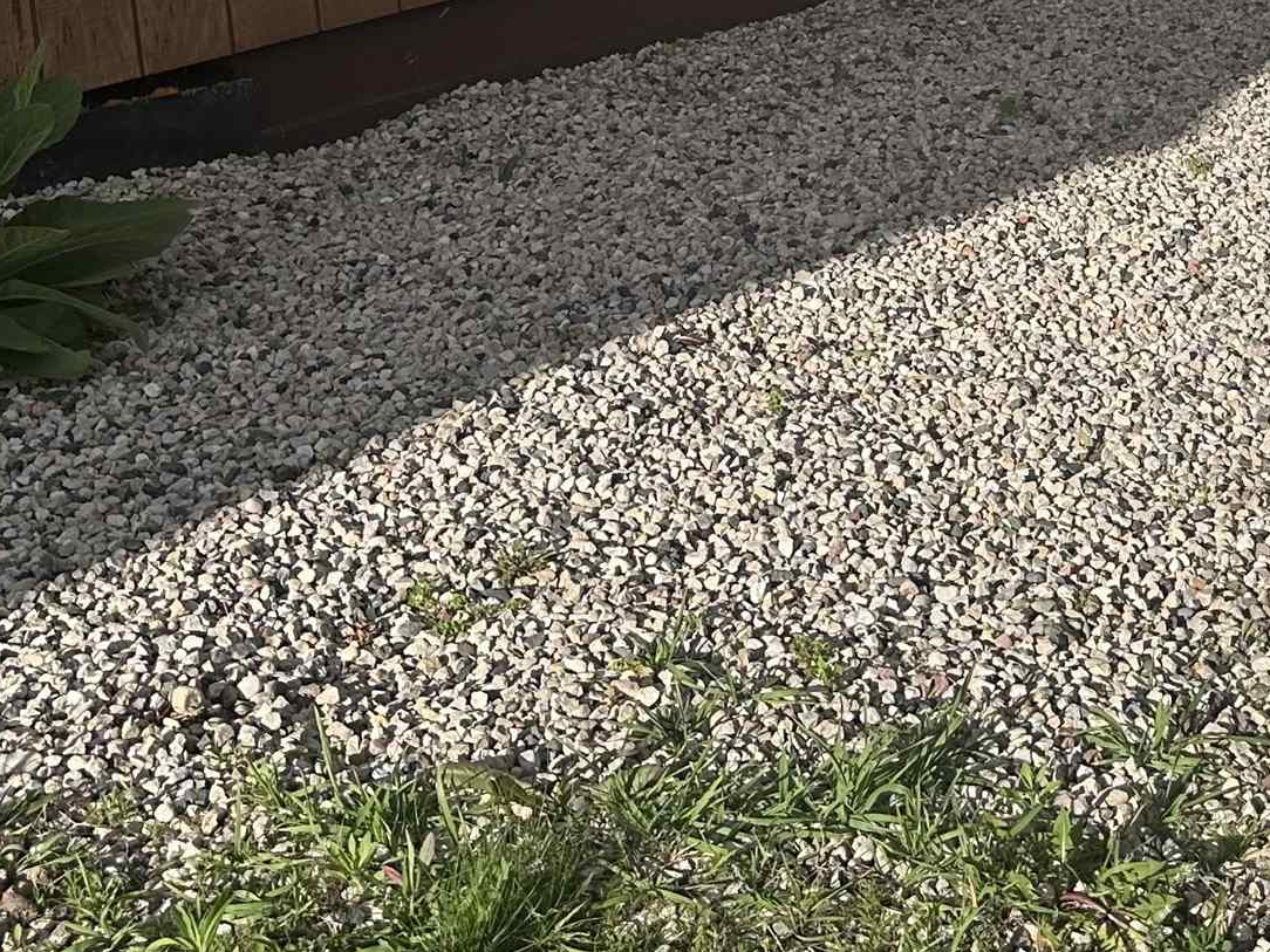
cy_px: -207
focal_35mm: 68
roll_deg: +2.4
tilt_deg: -7.8
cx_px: 1114
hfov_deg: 27.6
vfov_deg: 20.2
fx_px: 2495
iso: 80
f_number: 1.78
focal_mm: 6.86
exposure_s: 1/4016
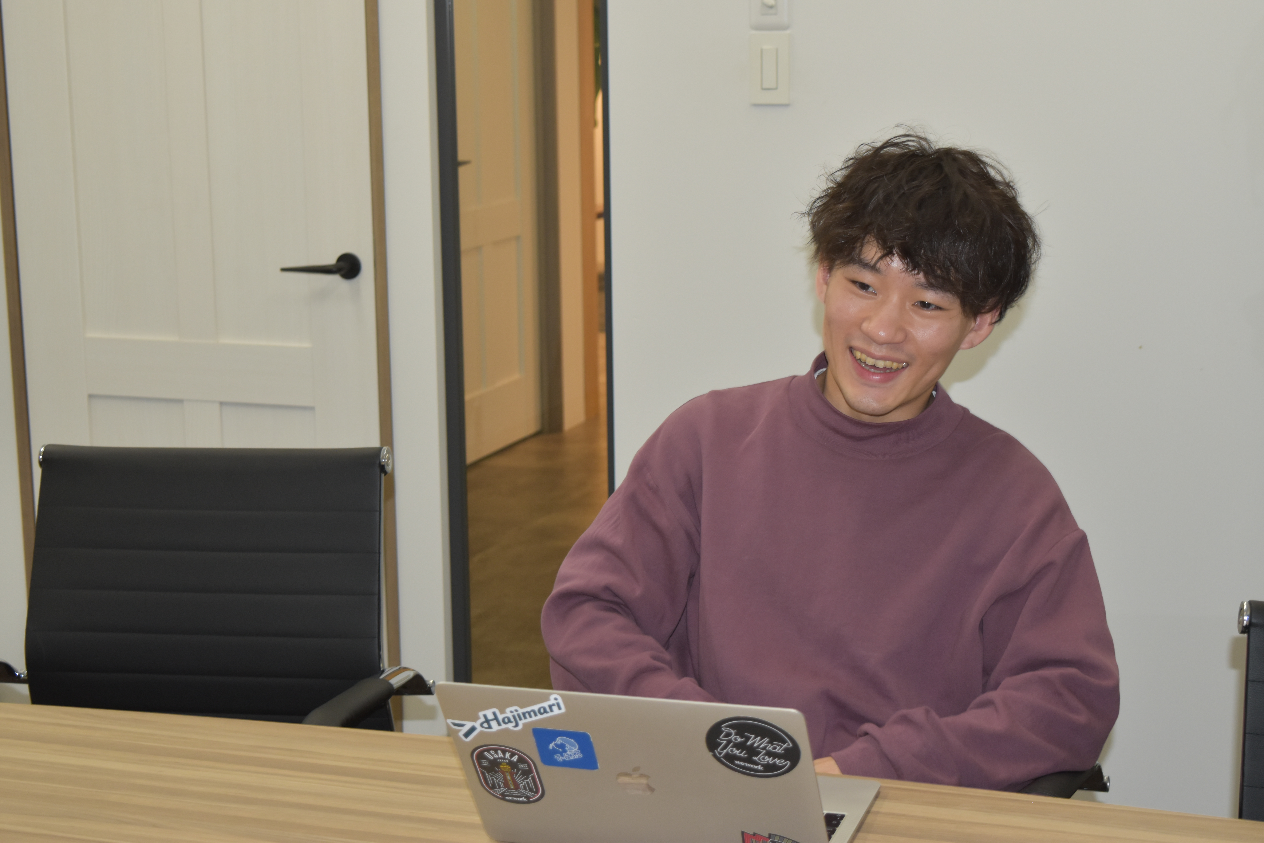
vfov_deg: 20.2
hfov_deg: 29.9
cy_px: 422
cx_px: 632
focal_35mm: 68
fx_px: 2370
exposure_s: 1/80
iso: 800
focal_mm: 45
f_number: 5
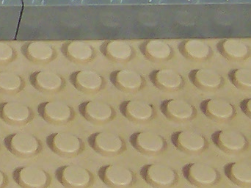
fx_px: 1551
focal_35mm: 214
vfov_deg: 6.8
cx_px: -285
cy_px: -106
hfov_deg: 8.7
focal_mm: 5.6
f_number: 2.8
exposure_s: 1/30
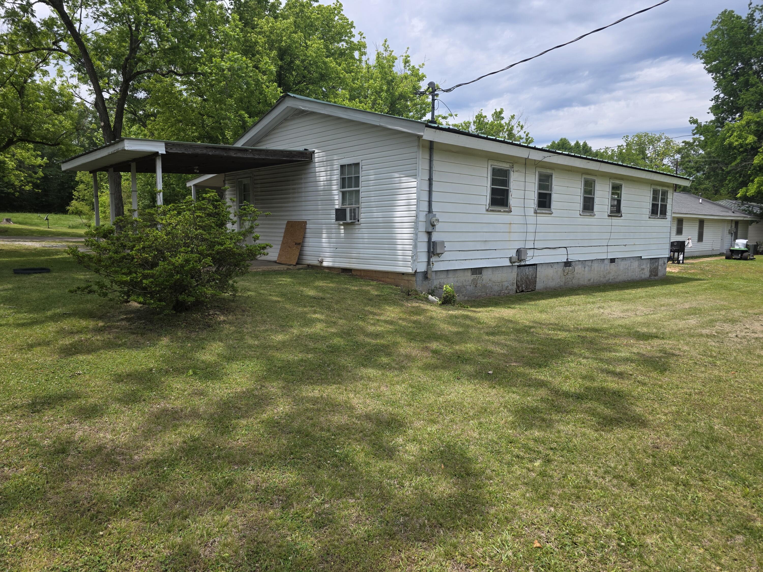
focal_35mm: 23
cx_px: 382
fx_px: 507
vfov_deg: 58.9
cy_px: 286
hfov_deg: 73.9
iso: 80
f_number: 1.7
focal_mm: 6.3
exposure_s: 1/6150
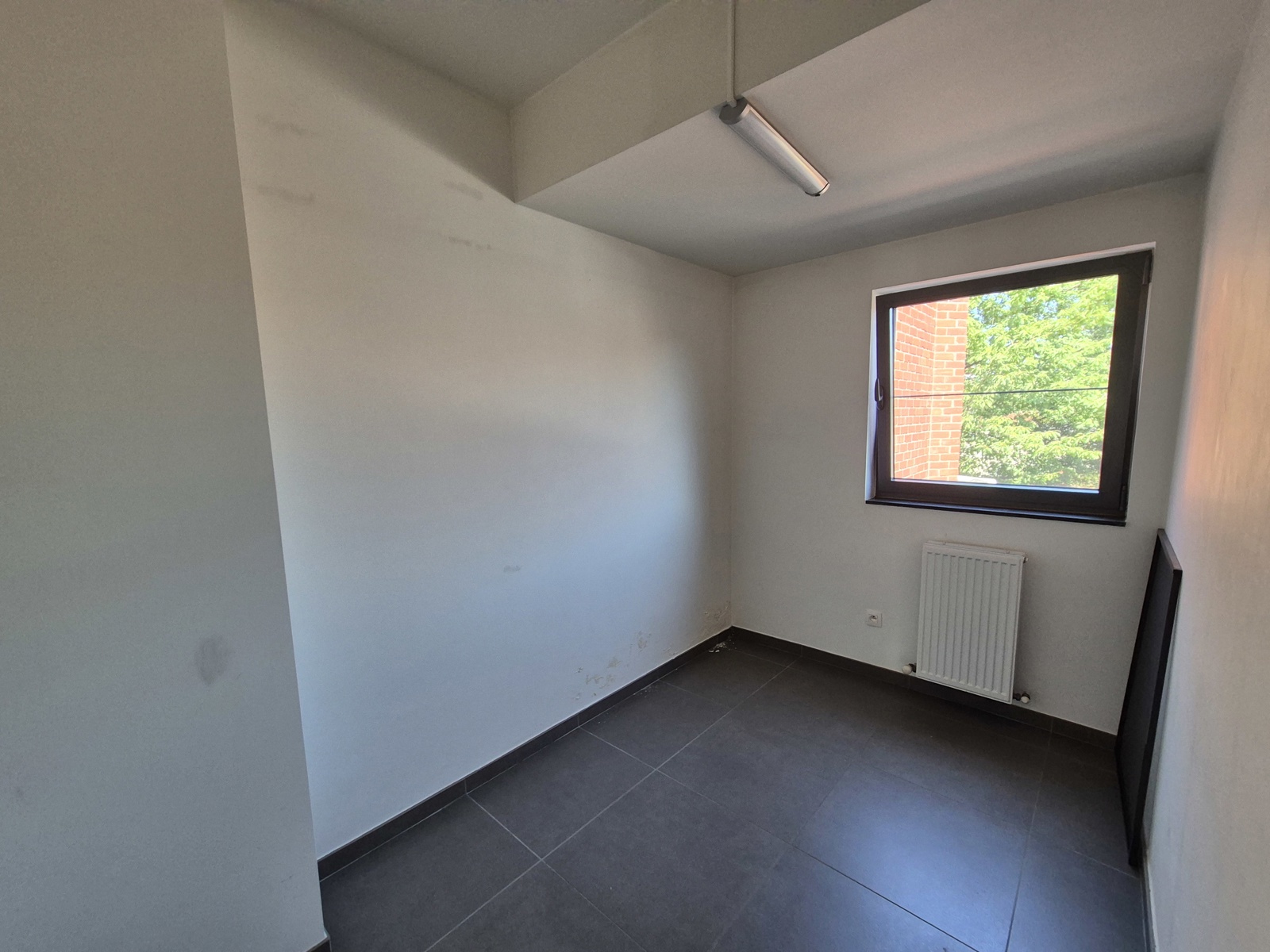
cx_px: 635
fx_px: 477
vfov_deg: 89.9
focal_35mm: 13
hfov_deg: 106.2
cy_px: 476
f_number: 2.2
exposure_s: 1/100
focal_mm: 2.2
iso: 200
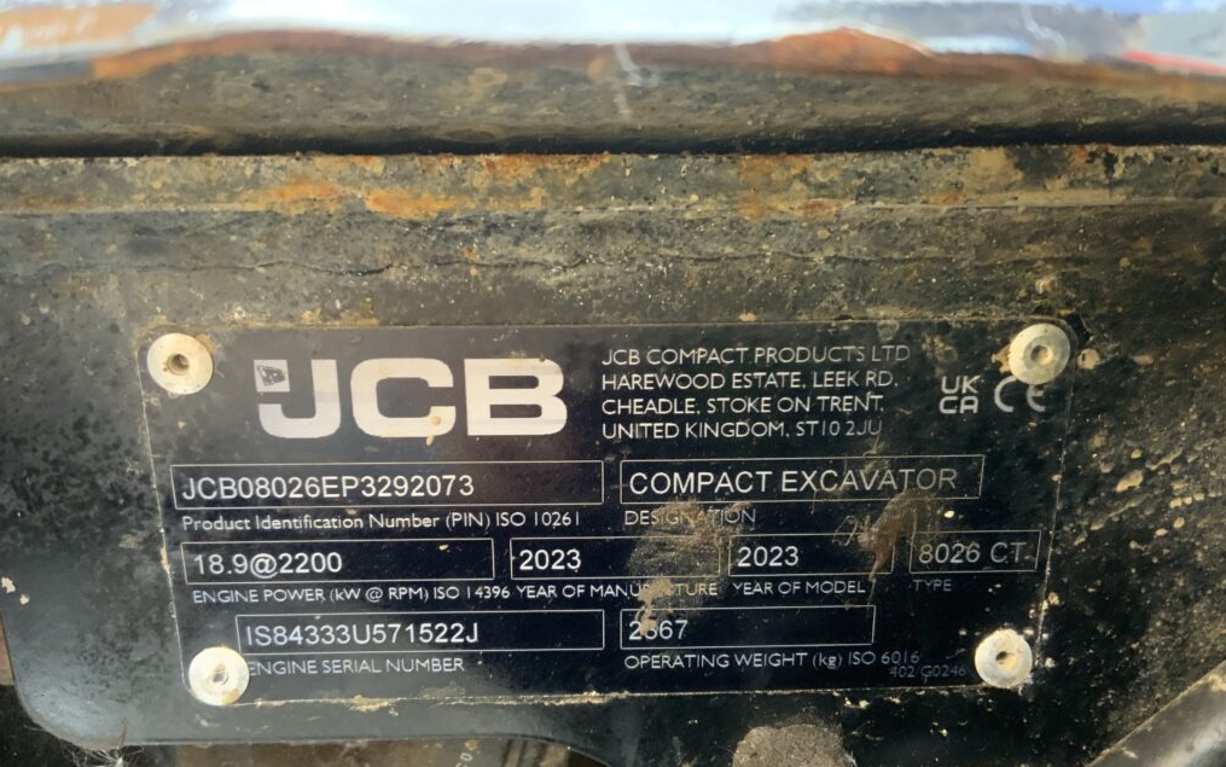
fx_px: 1036
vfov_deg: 40.5
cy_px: 436
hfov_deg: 61.2
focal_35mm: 31
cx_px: 611
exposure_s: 1/60
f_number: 1.8
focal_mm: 3
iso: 200
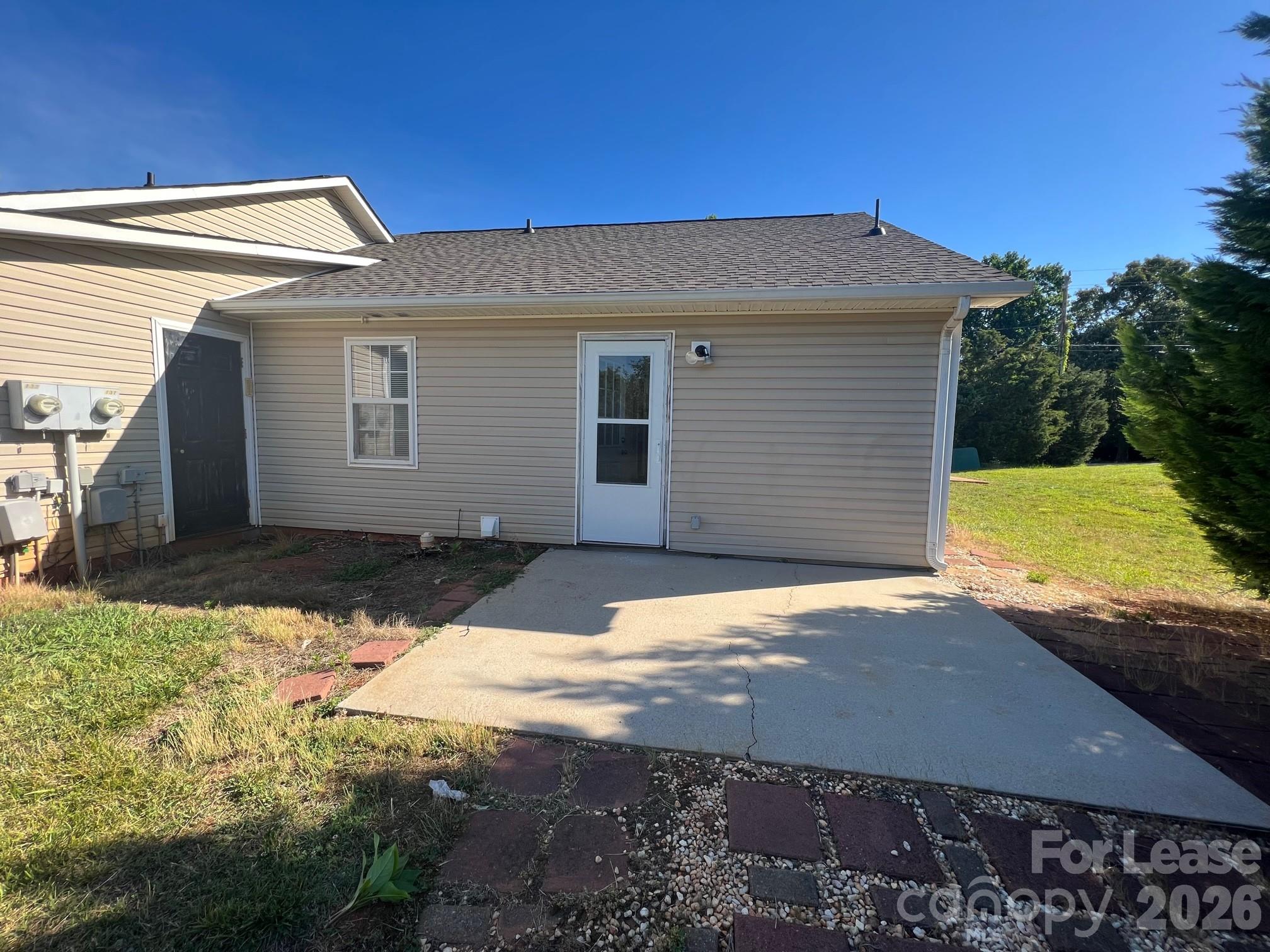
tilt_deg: -5.3
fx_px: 477
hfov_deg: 106.2
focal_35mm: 13
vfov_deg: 89.9
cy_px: 476
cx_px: 635
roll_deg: -1.3
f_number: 1.8
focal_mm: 1.57
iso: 32
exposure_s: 1/528
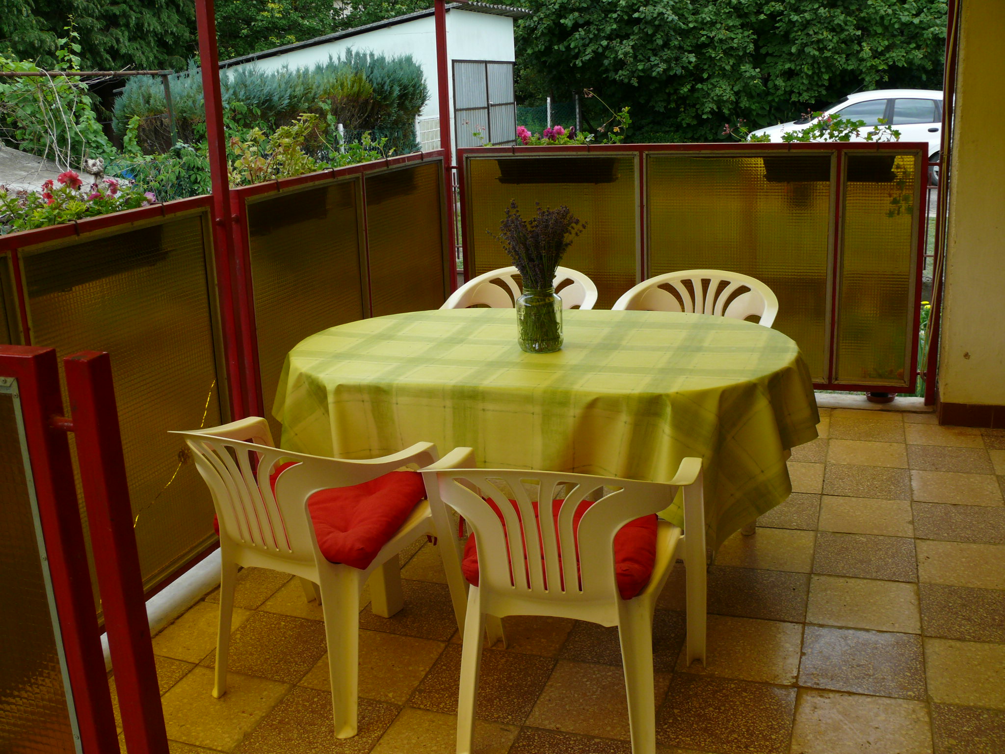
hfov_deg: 52.6
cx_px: 502
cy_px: 377
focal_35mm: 35
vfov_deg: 40.7
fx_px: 1016
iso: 100
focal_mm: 7.4
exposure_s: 1/200
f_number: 4
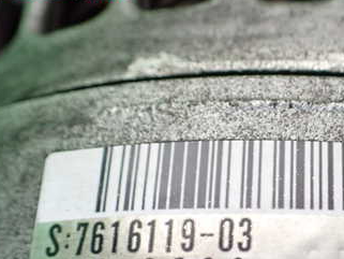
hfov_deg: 33.7
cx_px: 256
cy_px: 219
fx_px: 557
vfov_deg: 25.5
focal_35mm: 56
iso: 640
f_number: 2.3
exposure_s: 1/125
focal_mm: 5.4
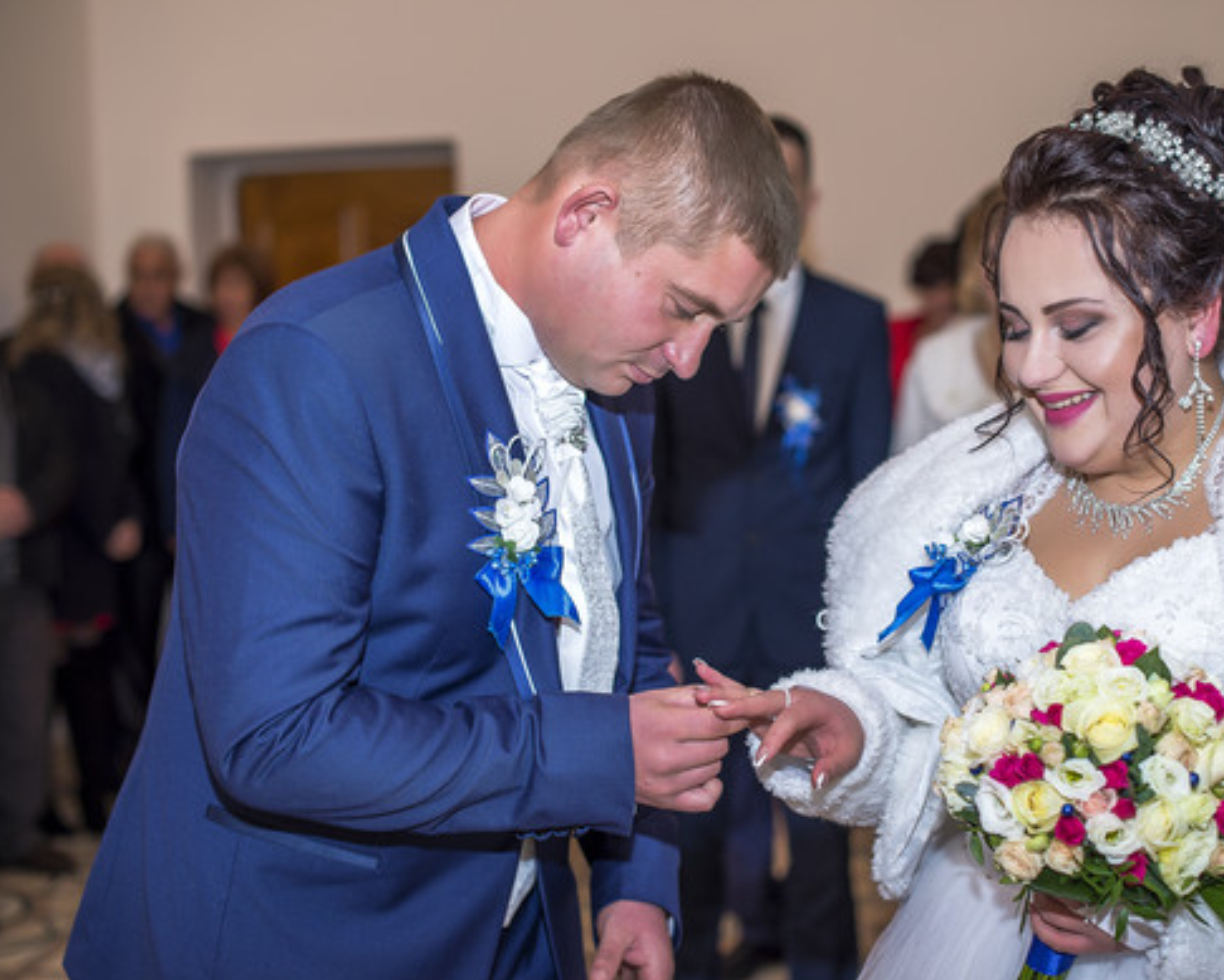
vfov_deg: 26.7
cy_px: 491
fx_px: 2065
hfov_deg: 32.9
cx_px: 713
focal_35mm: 57
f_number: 2.8
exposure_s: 1/200
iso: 250
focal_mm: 50
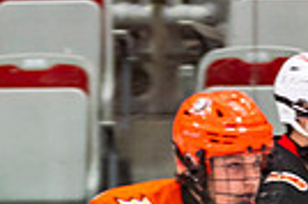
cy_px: 461
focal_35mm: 1119
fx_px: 9562
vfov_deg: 1.2
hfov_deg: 1.8
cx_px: 340
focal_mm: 168
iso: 1000
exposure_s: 1/640
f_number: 2.8
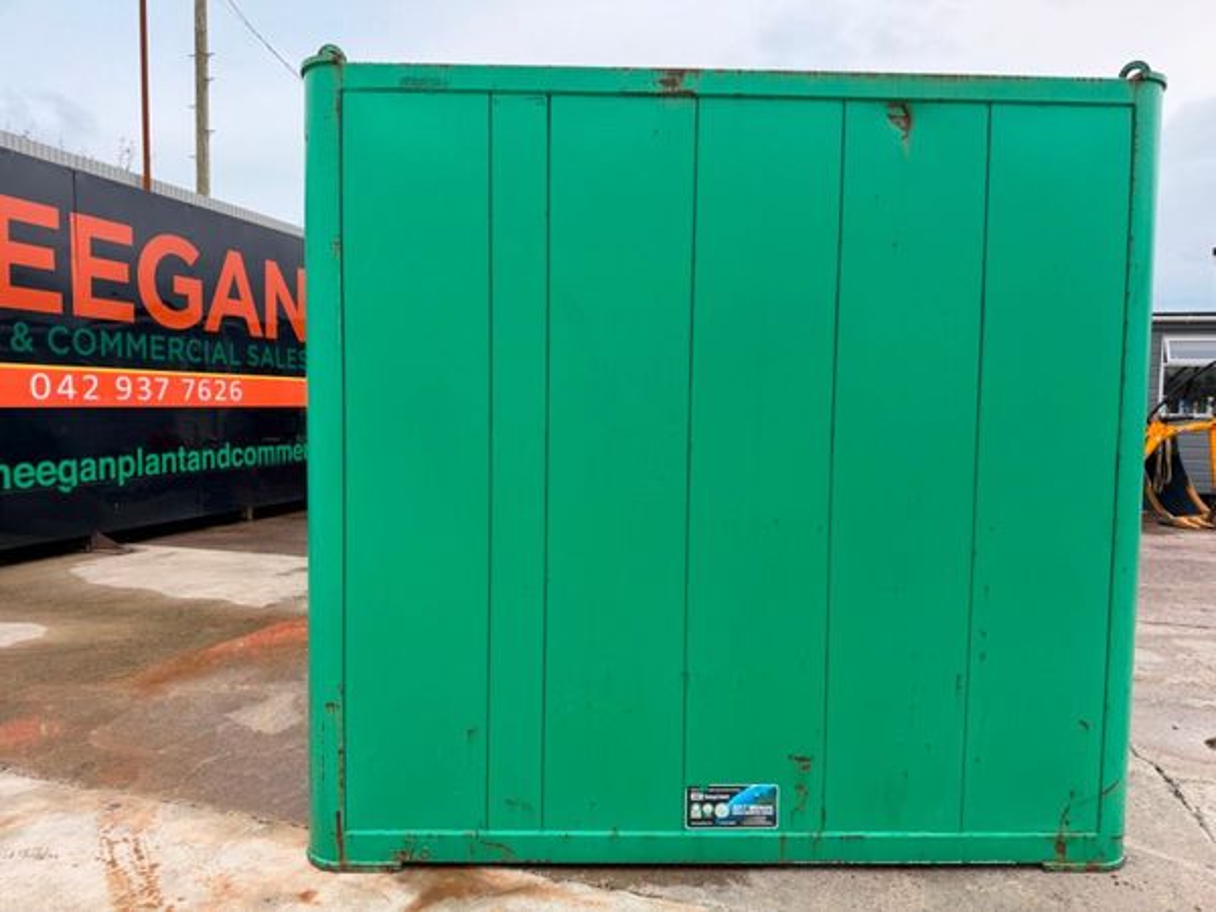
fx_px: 843
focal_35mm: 24
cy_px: 456
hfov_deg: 71.6
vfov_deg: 56.8
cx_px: 608
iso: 100
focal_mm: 6.76
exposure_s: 1/2169
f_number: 1.78
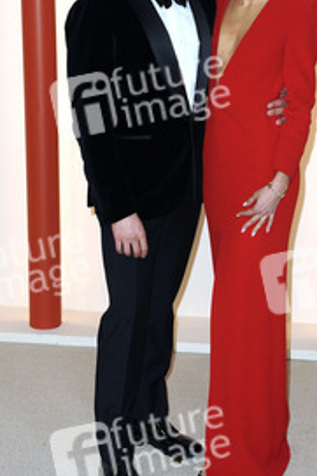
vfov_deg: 25.0
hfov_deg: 16.8
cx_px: 192
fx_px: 1071
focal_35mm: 81
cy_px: 186
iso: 1600
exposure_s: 1/200
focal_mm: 55
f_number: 7.1
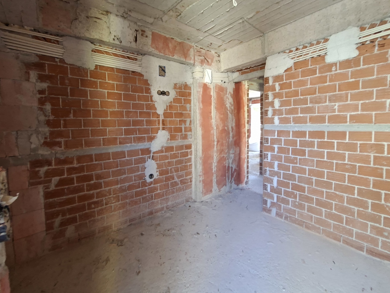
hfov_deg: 98.2
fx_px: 169
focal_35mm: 15
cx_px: 195
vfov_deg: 81.6
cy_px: 135
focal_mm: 1.74
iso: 200
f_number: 2.2
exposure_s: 1/40
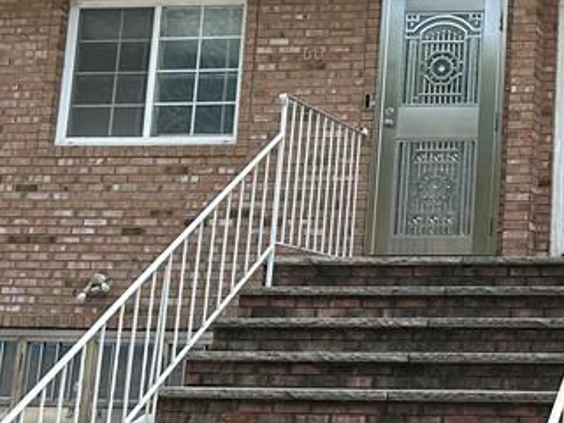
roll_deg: -1.5
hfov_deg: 21.8
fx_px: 1353
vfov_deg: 17.7
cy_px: 107
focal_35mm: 83
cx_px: 675
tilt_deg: +10.8
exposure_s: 1/1901
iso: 50
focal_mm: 5.7
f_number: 1.5
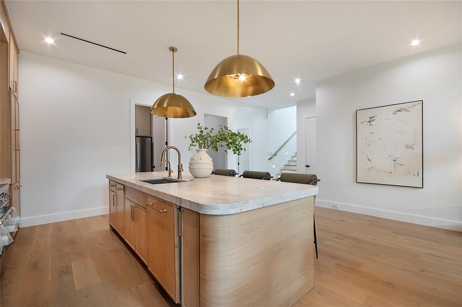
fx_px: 192
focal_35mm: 15
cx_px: 231
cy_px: 154
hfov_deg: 100.4
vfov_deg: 77.3
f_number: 11
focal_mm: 10
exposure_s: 1/4
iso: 100
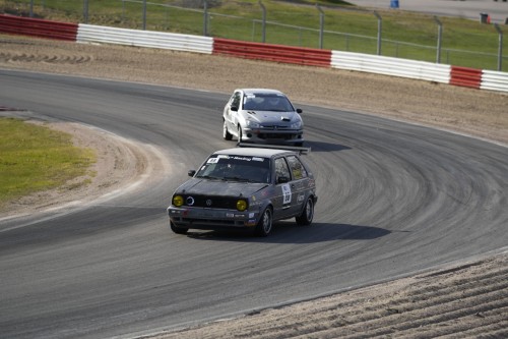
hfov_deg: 11.2
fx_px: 2595
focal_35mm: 184
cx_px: 254
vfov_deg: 7.5
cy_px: 170
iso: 250
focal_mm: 184
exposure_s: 1/800
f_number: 4
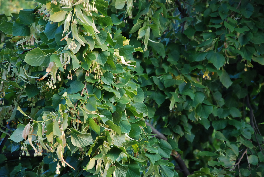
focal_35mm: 158
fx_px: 1156
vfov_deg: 8.7
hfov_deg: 13.0
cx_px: 132
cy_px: 88
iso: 800
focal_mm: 105
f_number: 5.6
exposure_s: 1/90
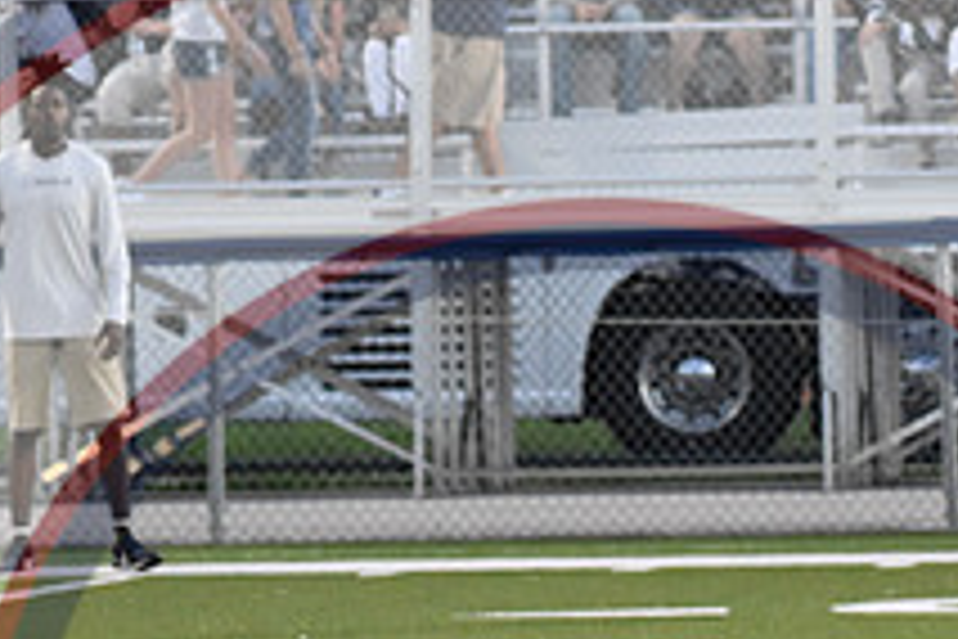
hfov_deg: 3.9
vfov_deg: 2.6
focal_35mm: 530
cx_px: 585
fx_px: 14103
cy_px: 686
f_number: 4.8
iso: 3200
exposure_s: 1/250
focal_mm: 130
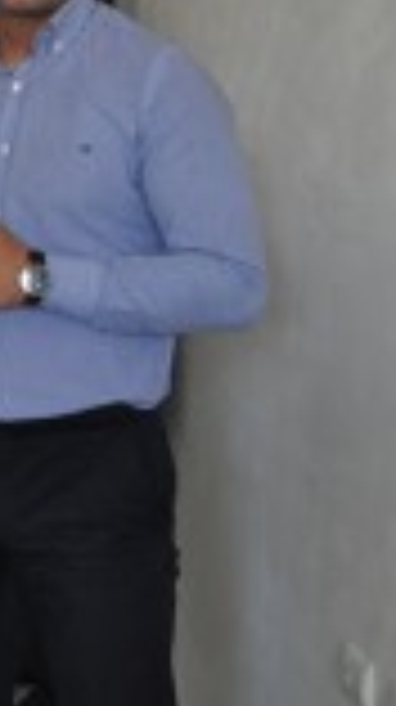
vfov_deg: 28.8
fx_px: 1348
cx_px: -418
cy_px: 160
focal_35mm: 72
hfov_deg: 13.9
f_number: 5
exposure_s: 1/100
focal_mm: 18
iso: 1000
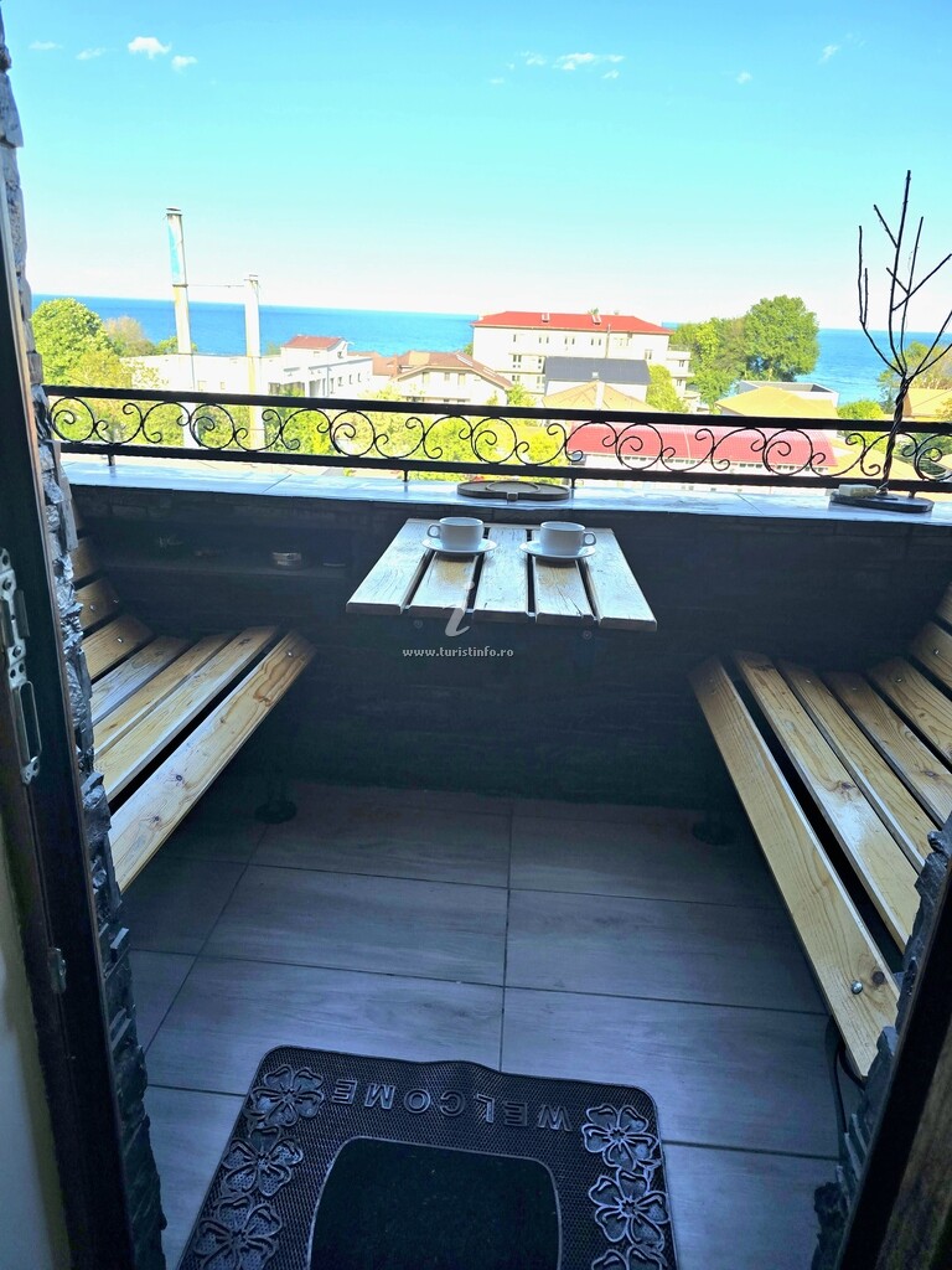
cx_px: 476
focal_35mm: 23
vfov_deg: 73.9
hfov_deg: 58.9
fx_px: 843
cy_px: 635
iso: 12
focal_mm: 6.3
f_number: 1.7
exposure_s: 1/455
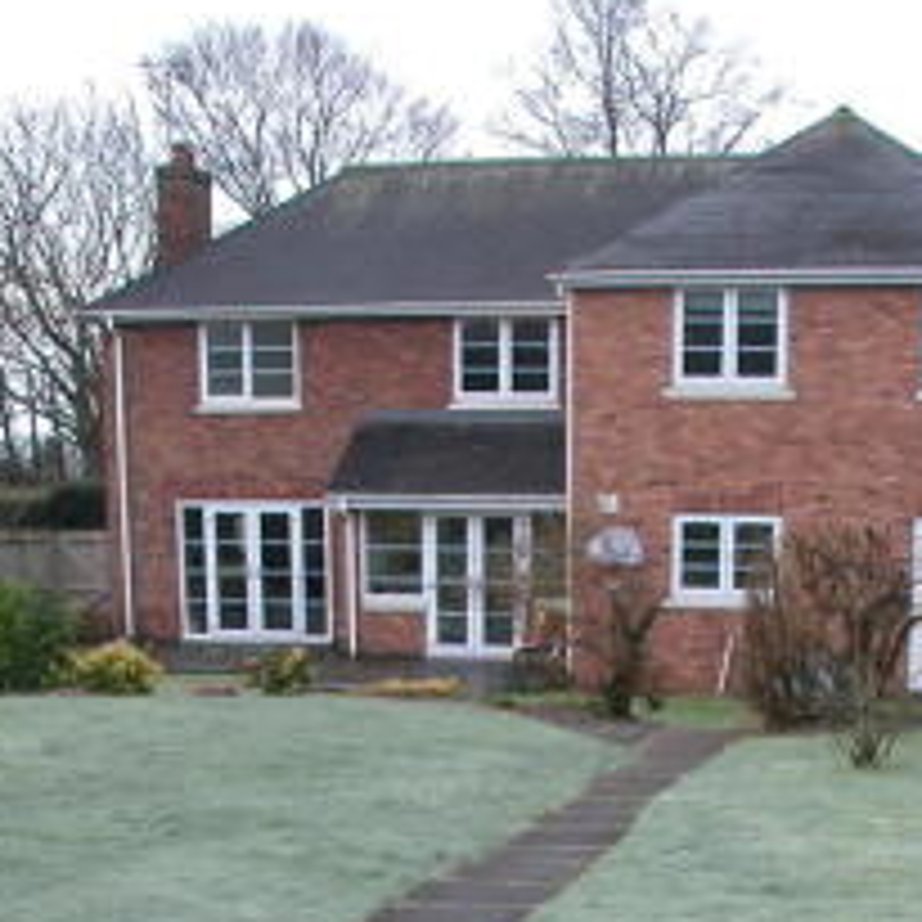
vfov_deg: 20.4
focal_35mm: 83
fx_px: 2501
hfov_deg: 20.8
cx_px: 632
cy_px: 852
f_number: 3.7
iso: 100
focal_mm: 8.3
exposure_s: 1/94.3
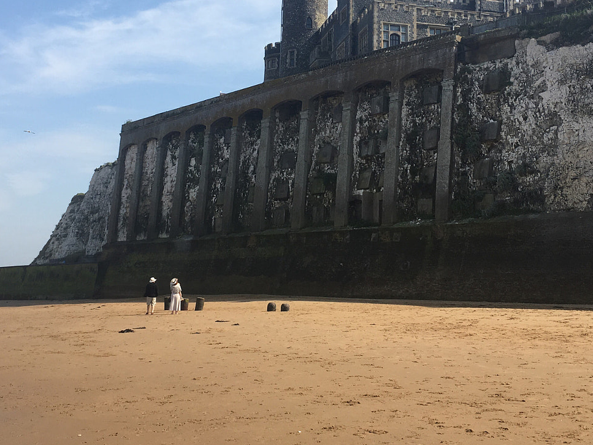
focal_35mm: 48
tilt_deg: +7.3
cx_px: 302
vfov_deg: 30.1
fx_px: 822
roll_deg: -1.3
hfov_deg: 39.7
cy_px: 163
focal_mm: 4.15
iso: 25
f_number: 2.2
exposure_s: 1/1399
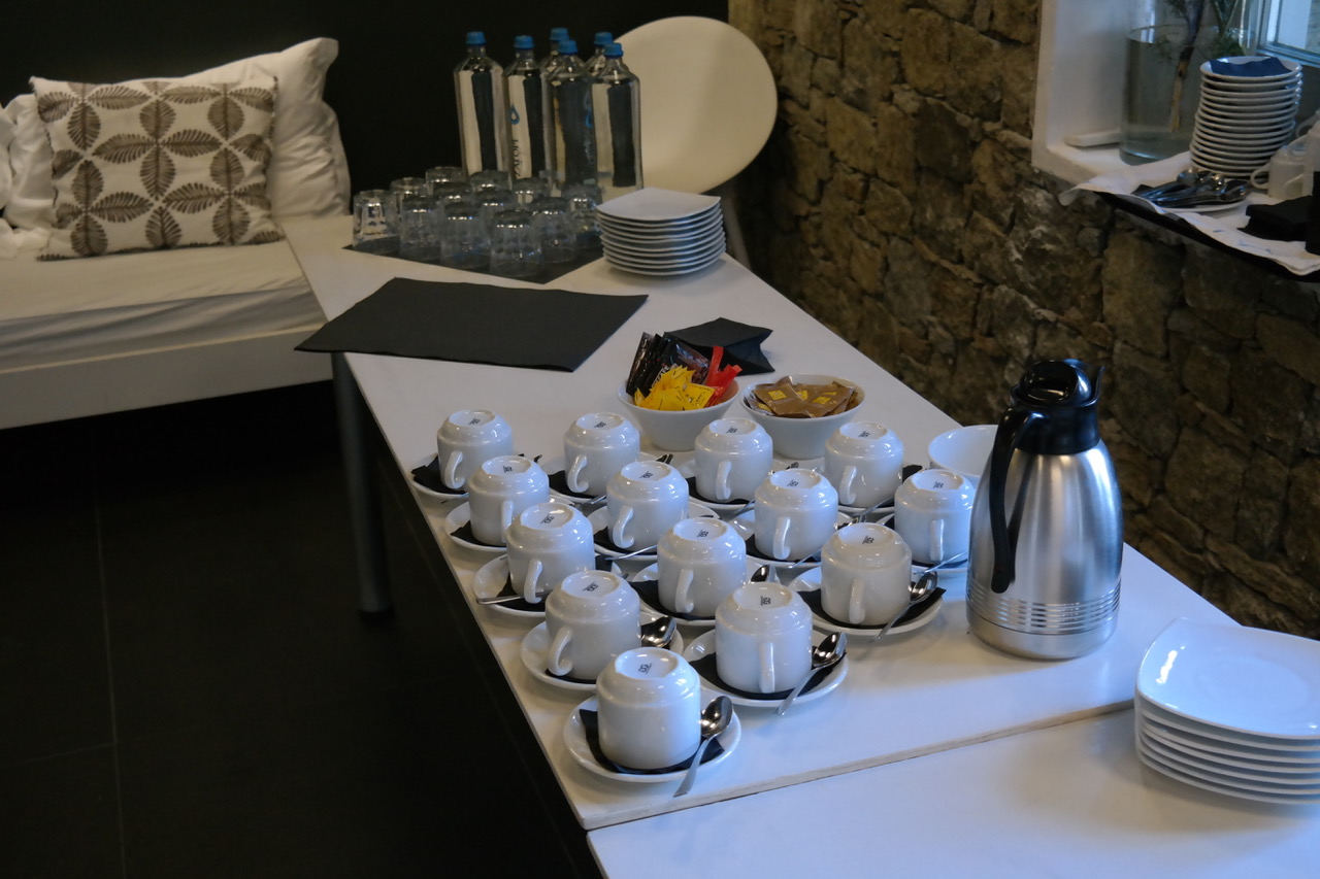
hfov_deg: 42.7
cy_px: 440
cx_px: 660
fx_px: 1686
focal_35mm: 46
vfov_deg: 29.2
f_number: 4.5
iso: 1600
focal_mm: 30
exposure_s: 1/50
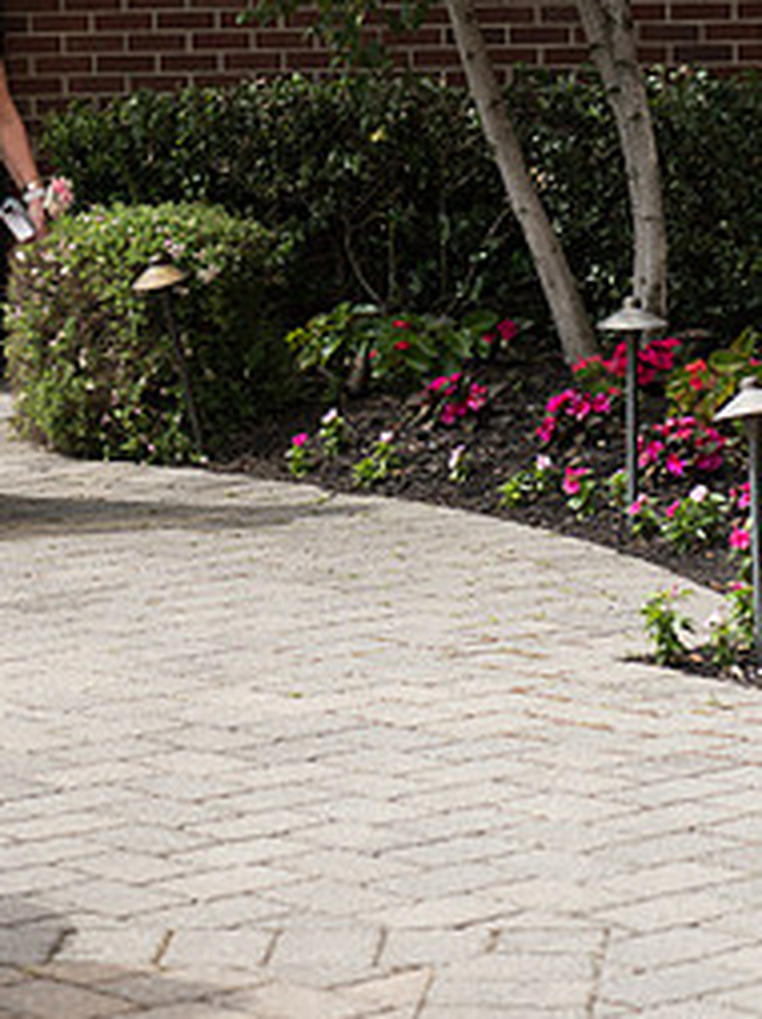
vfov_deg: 12.8
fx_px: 4528
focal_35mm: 154
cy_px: 291
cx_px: -88
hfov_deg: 9.5
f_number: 2.8
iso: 64
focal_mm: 70
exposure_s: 1/640
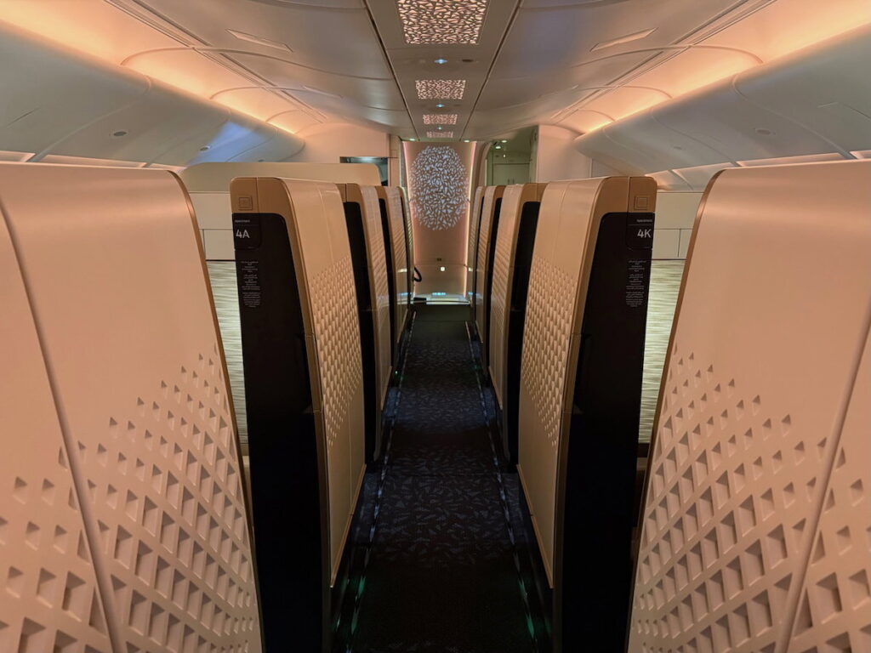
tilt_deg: -12.2
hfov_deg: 71.6
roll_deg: -0.5
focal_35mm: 24
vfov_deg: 56.8
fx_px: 604
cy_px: 326
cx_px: 436
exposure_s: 1/37
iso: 800
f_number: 1.78
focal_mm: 6.76
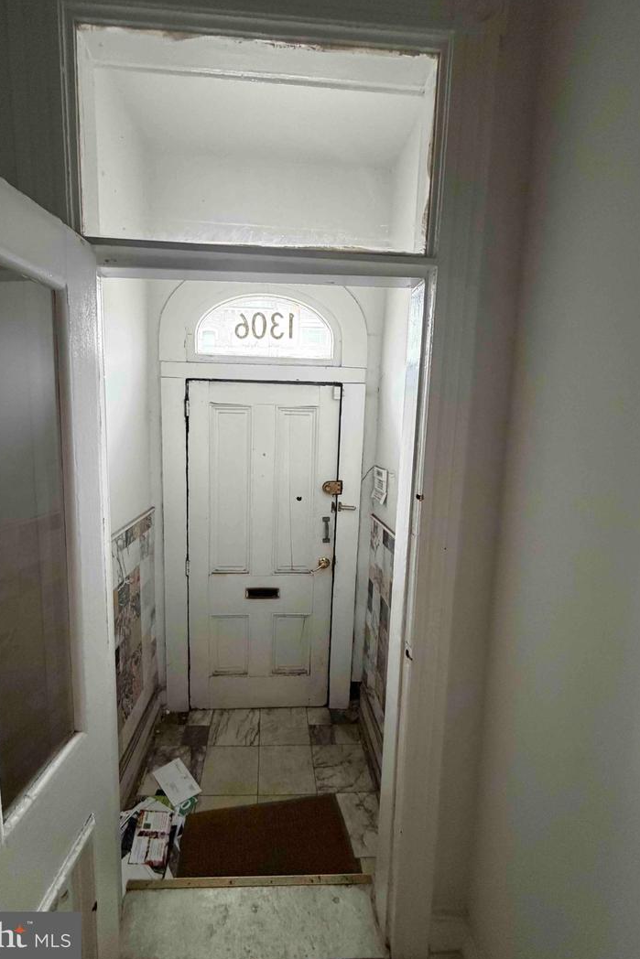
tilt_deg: -7.4
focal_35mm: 15
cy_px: 470
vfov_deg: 100.4
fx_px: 400
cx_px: 291
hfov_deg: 77.2
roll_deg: -1.0
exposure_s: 1/60
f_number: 2.2
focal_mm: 2.22
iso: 400
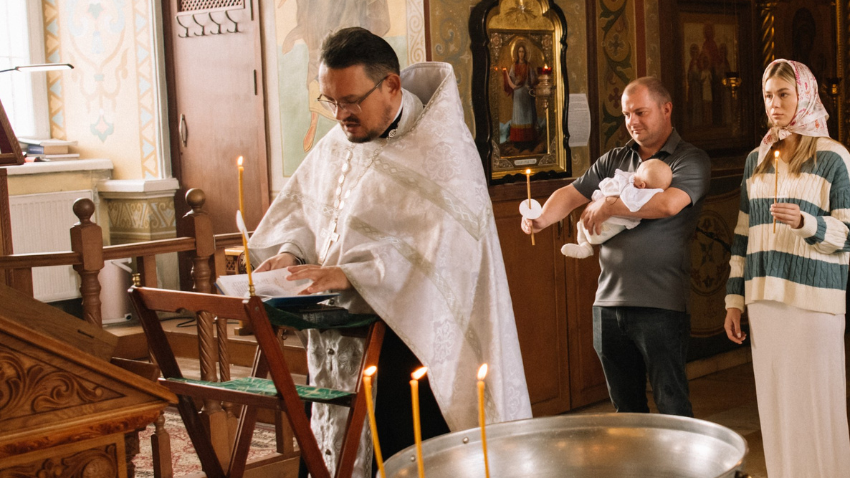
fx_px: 1442
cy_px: 229
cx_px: 715
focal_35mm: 64
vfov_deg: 18.8
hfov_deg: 31.7
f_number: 3.2
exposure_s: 1/320
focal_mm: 27
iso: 1000
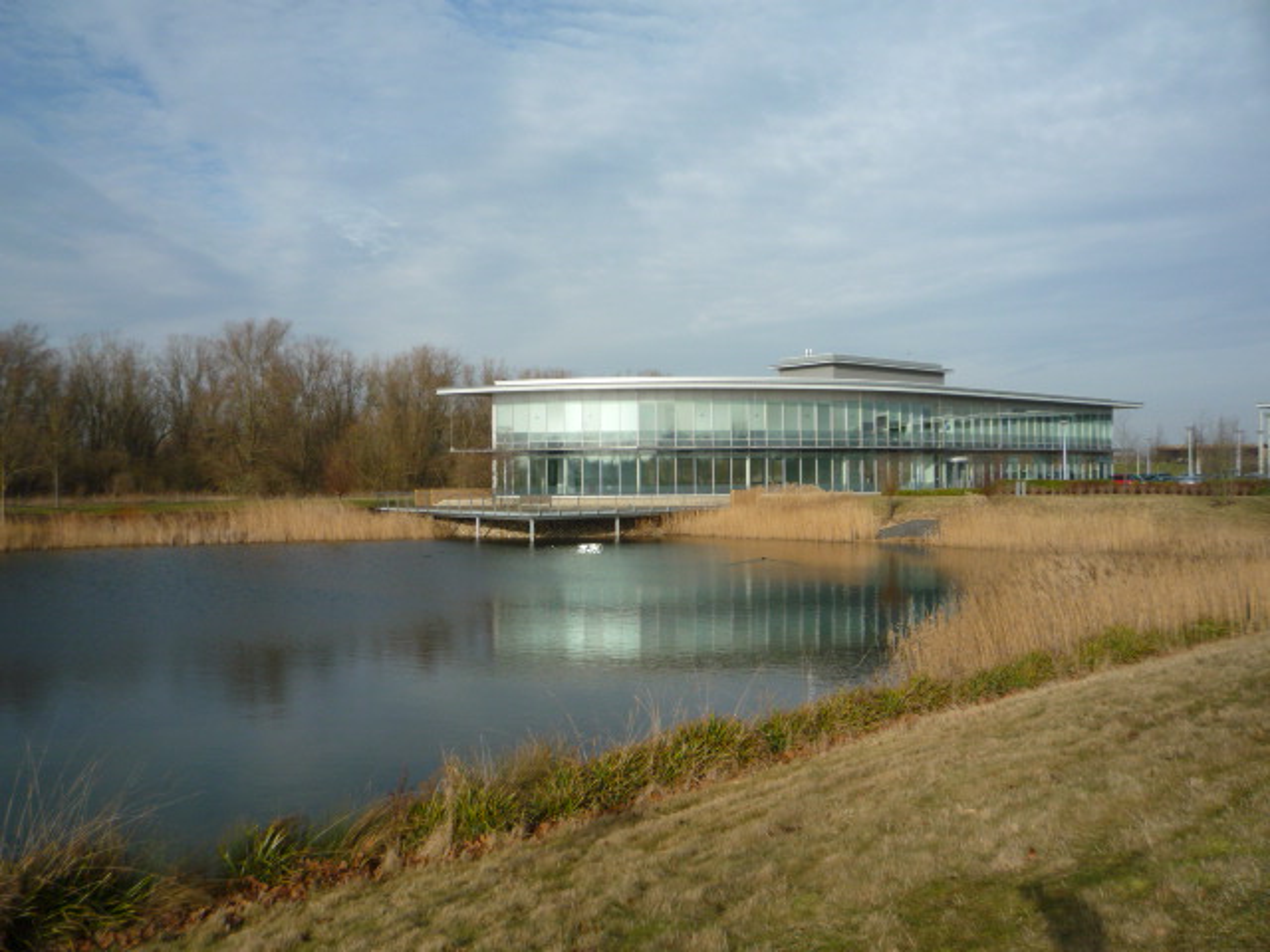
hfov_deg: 60.0
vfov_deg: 46.8
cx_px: 635
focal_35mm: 30
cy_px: 476
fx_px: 1101
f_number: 5.6
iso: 100
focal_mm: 5.2
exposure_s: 1/400
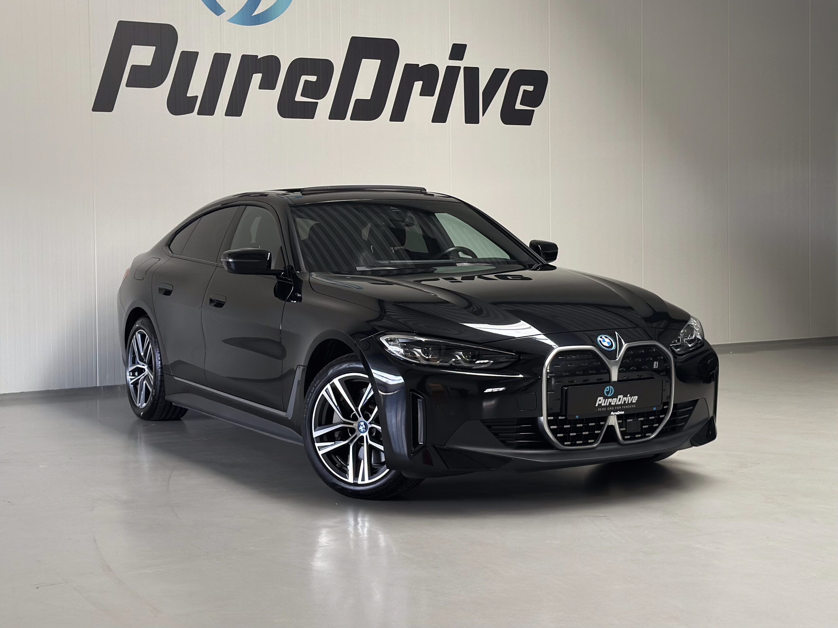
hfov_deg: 39.7
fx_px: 1162
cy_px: 314
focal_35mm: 48
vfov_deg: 30.3
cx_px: 419
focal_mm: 6.86
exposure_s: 1/121
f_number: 1.78
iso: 80
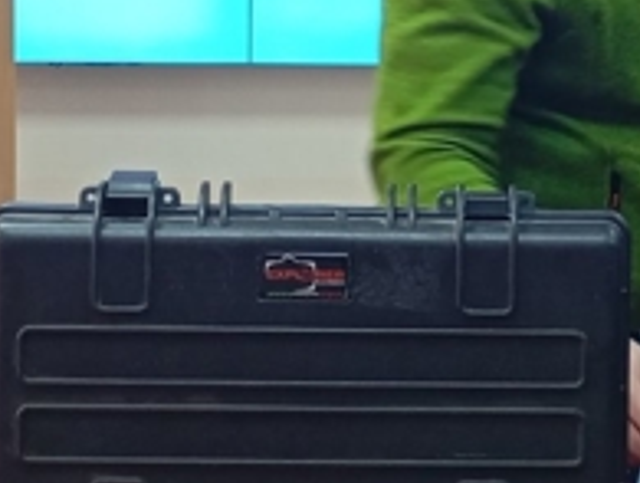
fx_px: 2778
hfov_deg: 13.1
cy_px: 59
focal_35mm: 150
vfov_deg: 9.9
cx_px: 505
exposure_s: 1/33.3
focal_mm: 4.27
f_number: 1.8
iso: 655
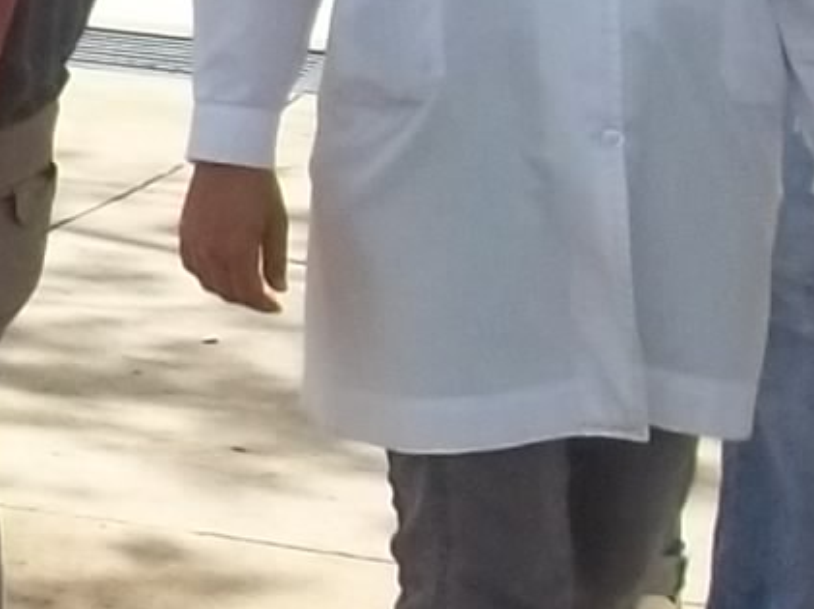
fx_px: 5310
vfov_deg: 6.5
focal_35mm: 226
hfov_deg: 7.4
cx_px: -1843
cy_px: -193
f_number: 8
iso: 64
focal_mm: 5.9
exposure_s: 1/100
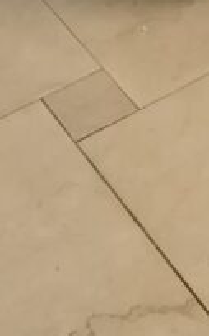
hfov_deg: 10.1
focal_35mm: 128
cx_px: 224
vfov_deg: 13.2
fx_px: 1170
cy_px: -412
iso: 2331
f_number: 1.75
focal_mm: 5.25
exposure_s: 1/33.3
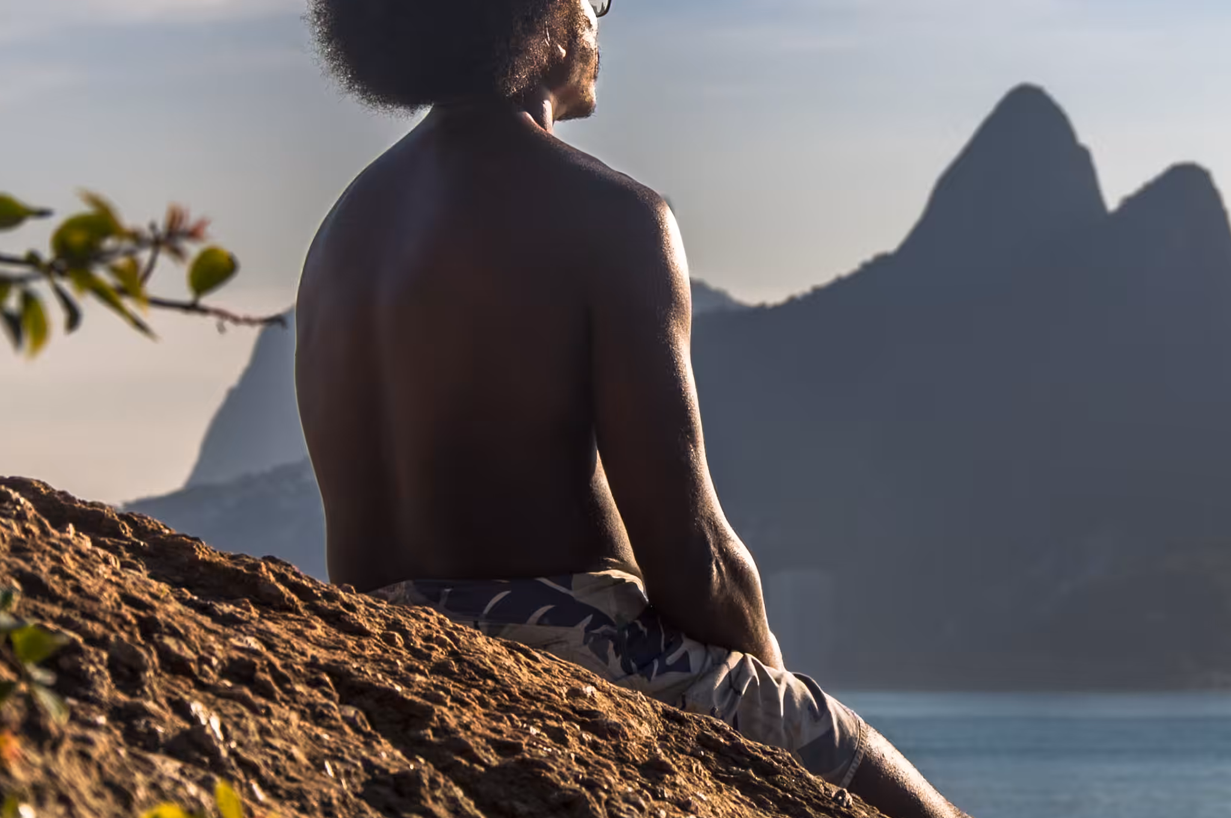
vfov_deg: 8.9
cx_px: 967
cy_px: 106
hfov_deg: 13.3
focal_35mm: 154
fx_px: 5260
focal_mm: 50
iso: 200
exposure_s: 1/800
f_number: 7.1
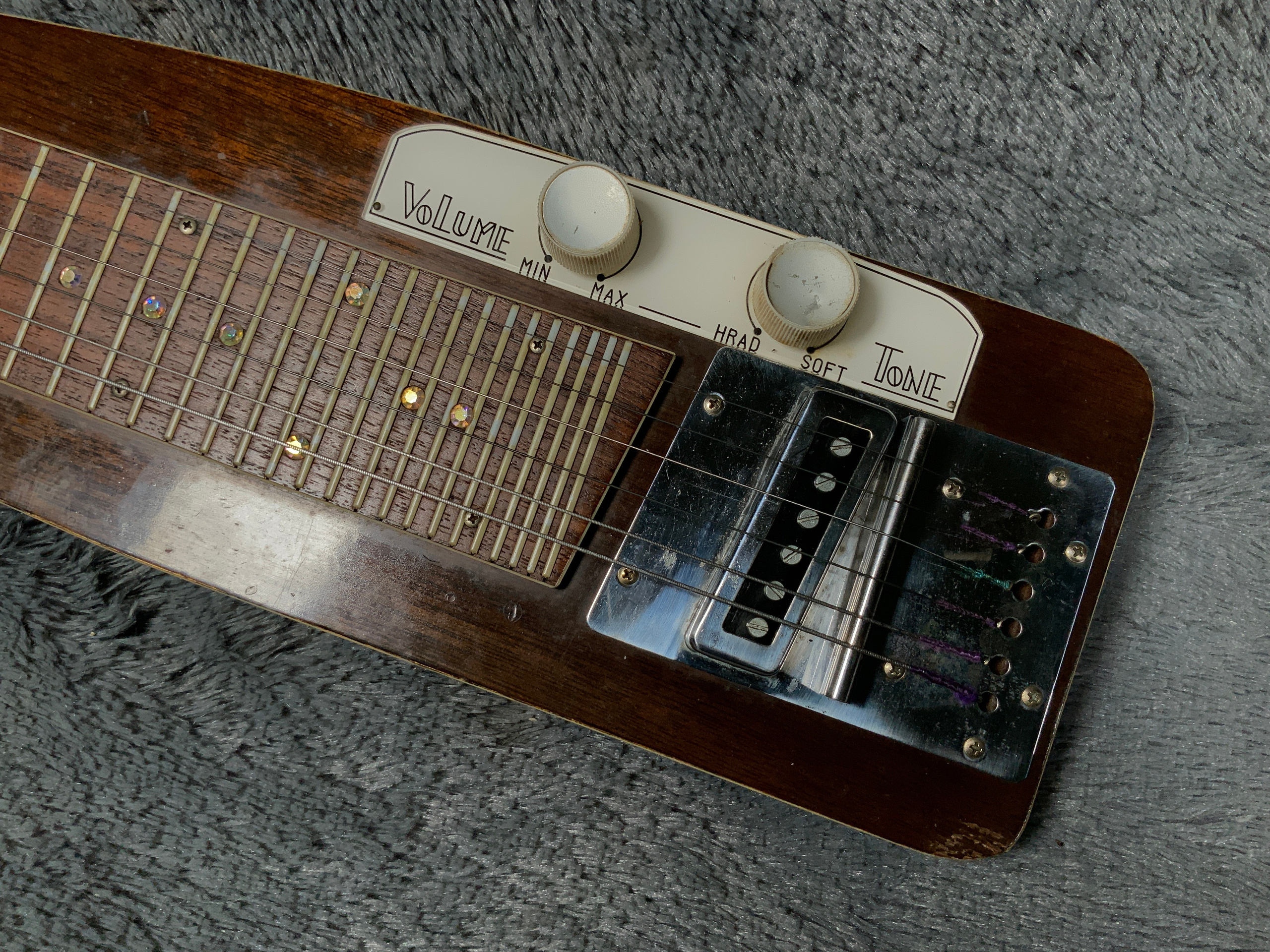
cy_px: 476
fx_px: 1064
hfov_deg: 61.7
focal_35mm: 29
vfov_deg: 48.2
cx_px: 635
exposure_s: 1/312
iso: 32
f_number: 1.8
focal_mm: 3
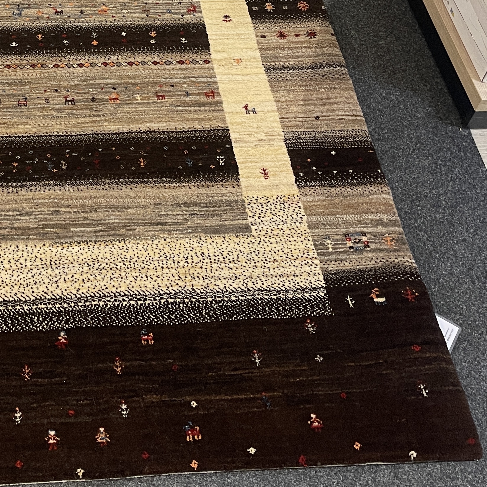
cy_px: 85
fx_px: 860
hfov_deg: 30.3
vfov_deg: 30.7
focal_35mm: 54
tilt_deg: -48.8
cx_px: 50
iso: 160
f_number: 1.6
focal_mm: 5.1
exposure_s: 1/50
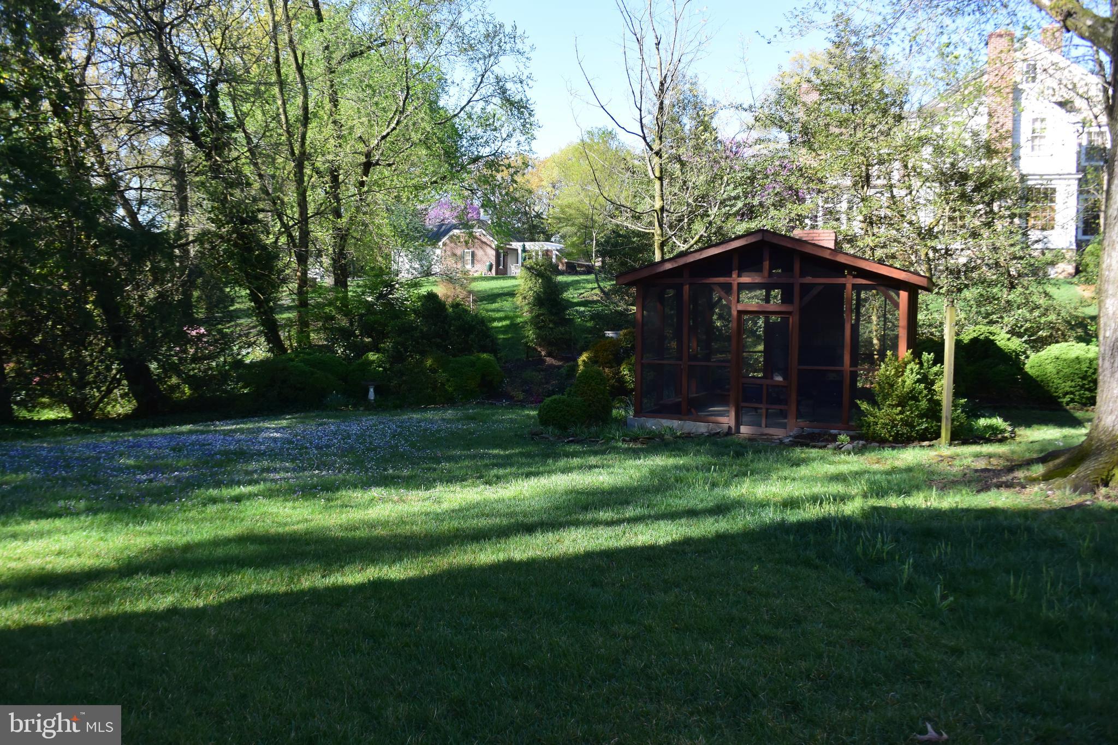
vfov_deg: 47.9
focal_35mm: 27
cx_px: 559
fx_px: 838
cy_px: 372
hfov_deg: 67.4
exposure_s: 1/250
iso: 160
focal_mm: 10
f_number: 4
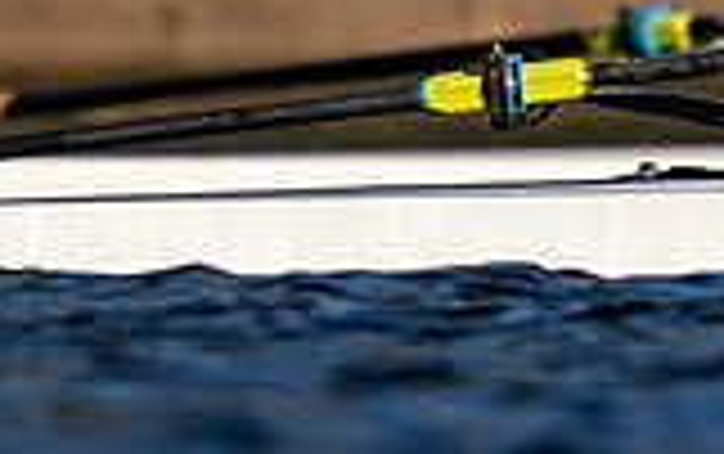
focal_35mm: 3307
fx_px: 65320
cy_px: -151
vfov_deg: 0.4
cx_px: 1147
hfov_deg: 0.6
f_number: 4
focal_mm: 600
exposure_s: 1/2500
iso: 110
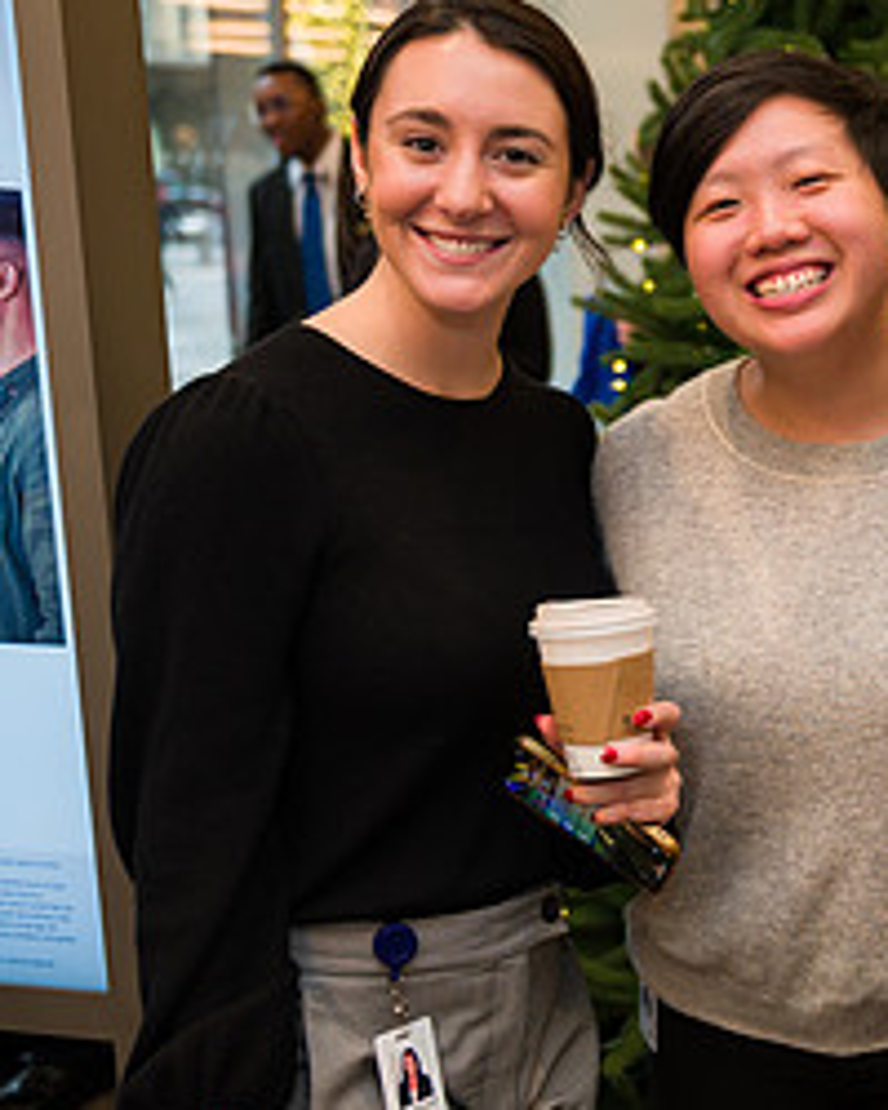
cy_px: 630
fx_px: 2431
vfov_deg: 25.7
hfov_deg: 19.4
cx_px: 1092
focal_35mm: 74
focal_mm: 34
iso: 400
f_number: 3.2
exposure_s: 1/125
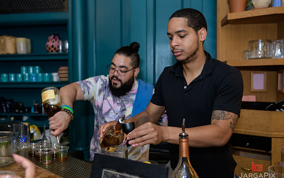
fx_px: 287
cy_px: 88
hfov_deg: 52.7
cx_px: 137
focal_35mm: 37
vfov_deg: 34.5
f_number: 3.2
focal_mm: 34
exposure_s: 1/125
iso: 1000
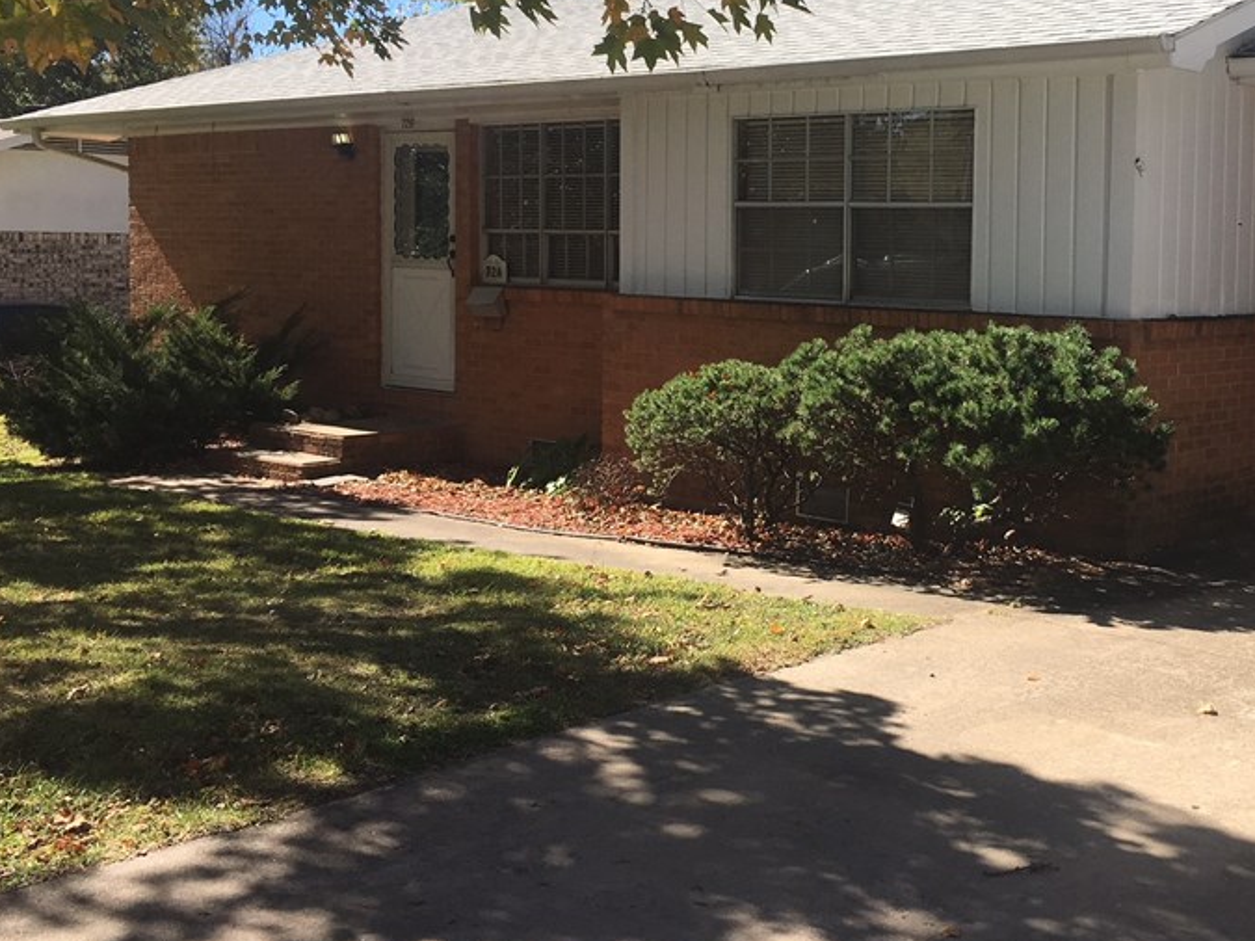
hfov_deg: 42.3
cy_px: 344
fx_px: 1595
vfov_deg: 32.7
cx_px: 853
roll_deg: -3.1
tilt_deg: -2.7
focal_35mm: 44
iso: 25
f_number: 2.2
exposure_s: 1/801
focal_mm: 4.15
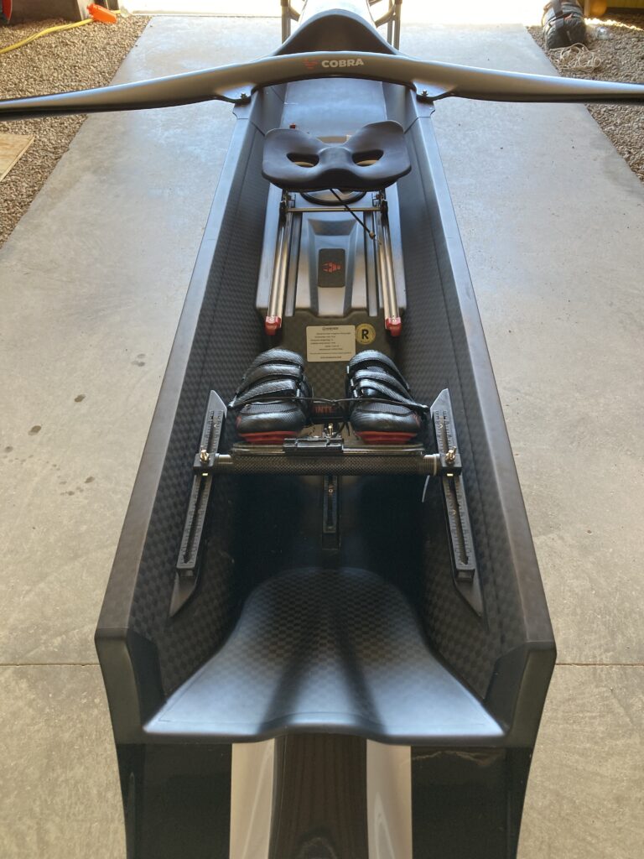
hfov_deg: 49.7
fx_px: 695
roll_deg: -1.0
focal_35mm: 28
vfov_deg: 63.4
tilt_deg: -42.2
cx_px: 322
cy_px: 430
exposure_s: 1/121
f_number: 1.8
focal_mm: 3.99
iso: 80
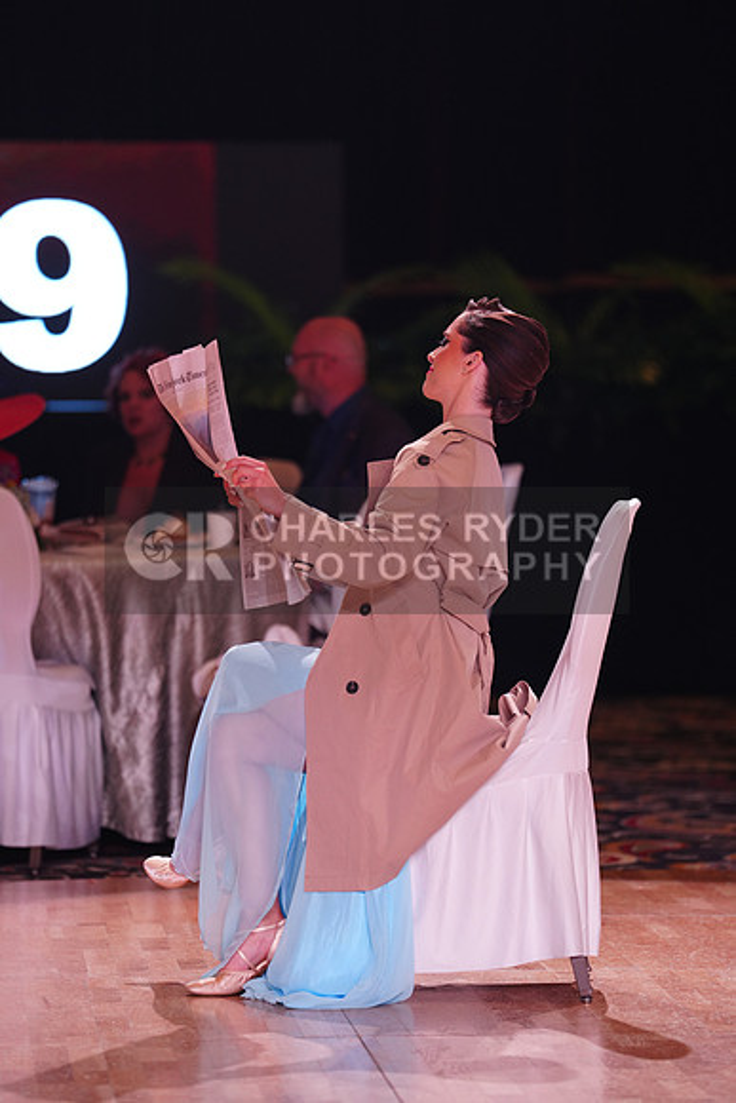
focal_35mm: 200
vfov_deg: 10.3
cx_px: 368
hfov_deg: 6.9
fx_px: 6129
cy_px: 552
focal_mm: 200
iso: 800
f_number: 2.8
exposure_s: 1/250
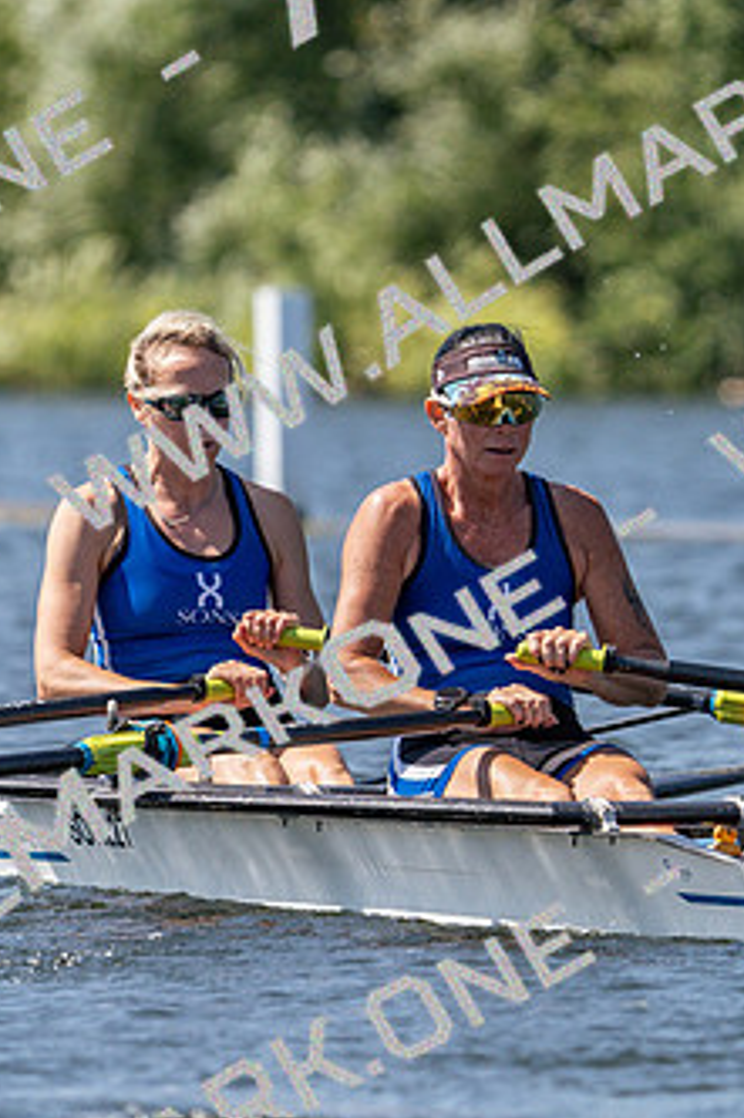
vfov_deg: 3.4
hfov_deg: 2.3
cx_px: 465
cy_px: 540
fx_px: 18835
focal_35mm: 607
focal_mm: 347
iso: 320
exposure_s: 1/2000
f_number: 6.3
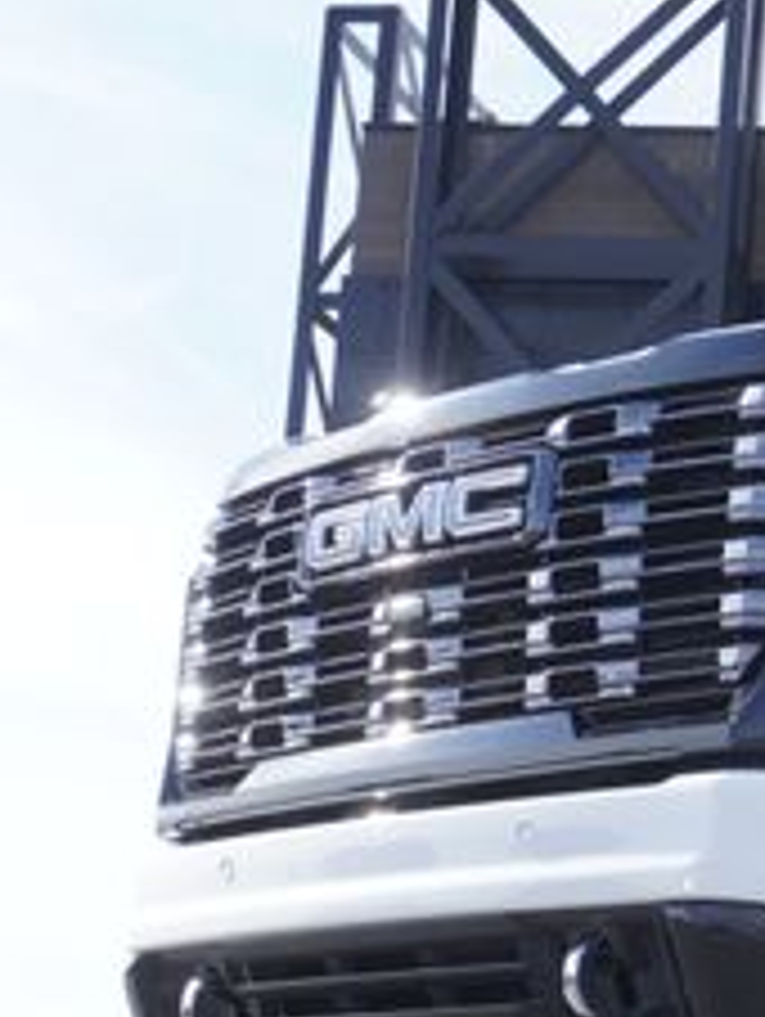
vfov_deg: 17.7
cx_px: 1368
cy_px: 770
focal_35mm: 110
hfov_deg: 12.3
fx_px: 3246
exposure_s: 1/160
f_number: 7.1
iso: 100
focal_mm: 27
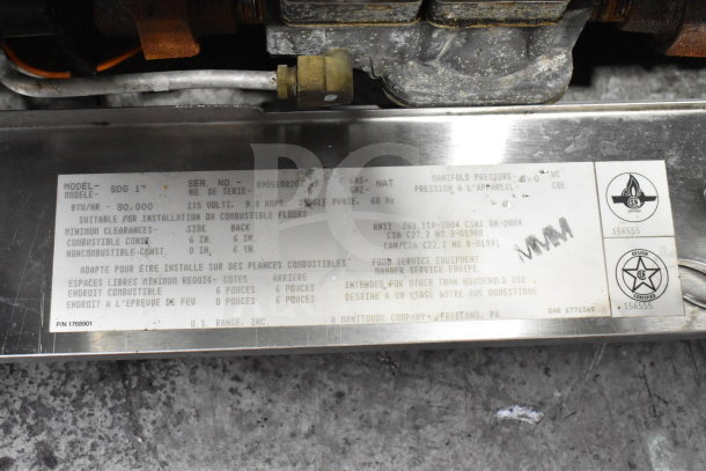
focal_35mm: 48
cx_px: 353
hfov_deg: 41.1
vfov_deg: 28.1
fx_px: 941
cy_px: 236
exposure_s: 1/320
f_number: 9
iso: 6400
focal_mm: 32
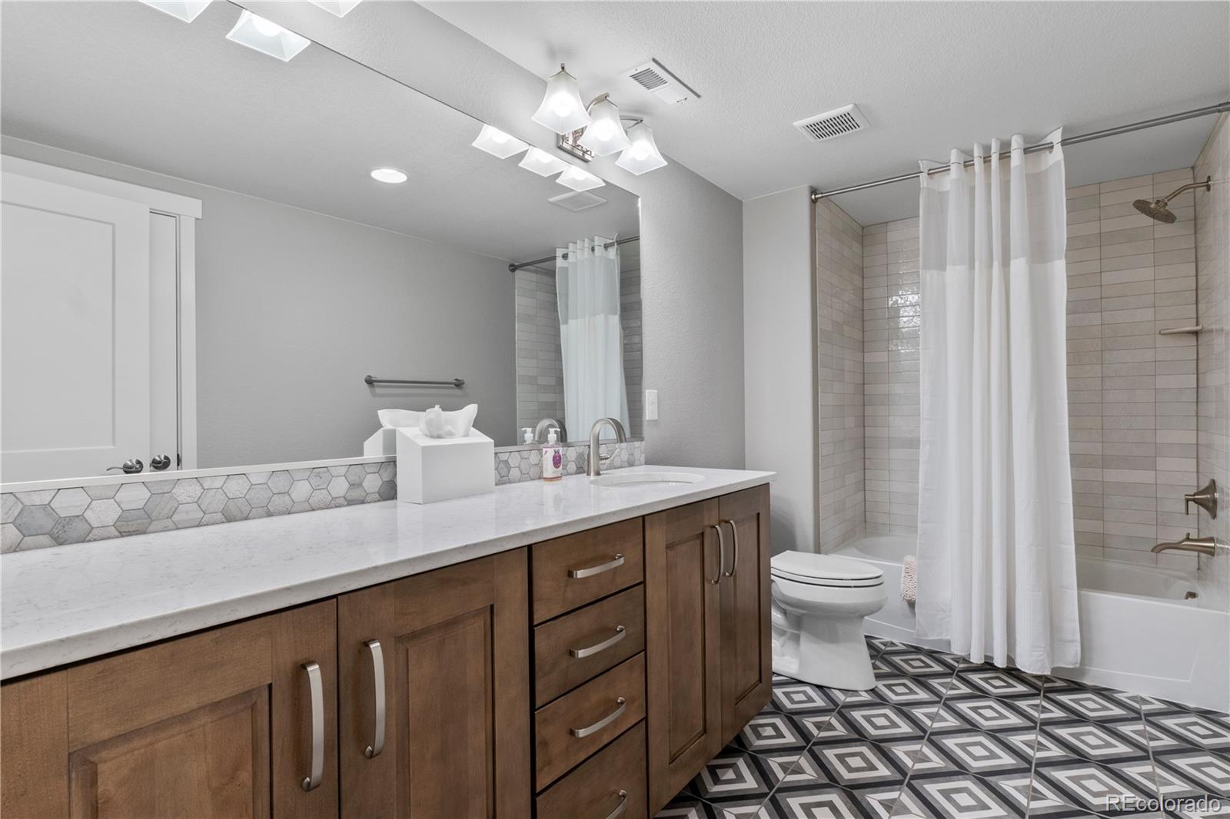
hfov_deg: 92.5
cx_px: 615
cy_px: 410
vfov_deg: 69.6
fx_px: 589
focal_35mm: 17
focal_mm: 11.5
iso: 250
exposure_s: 1/10
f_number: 8
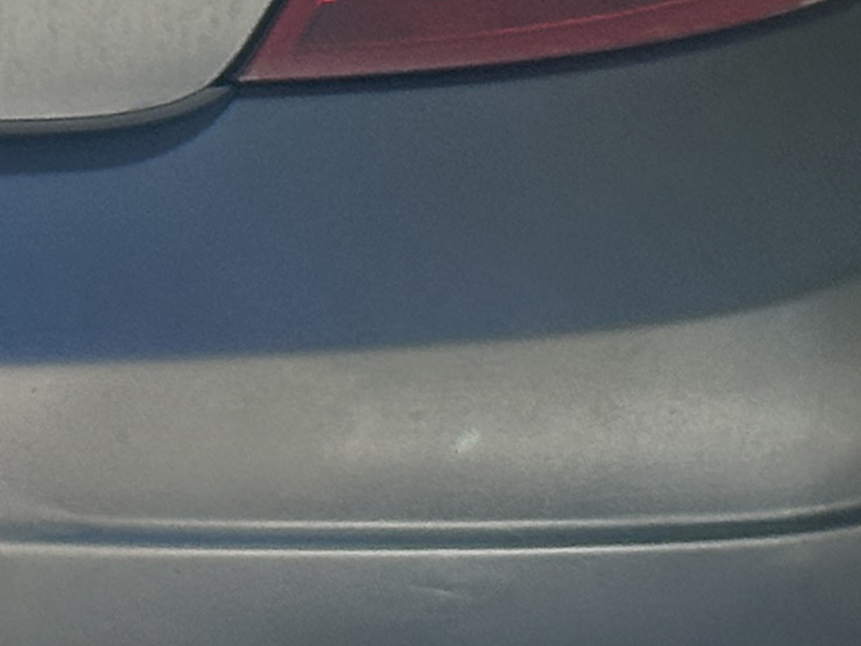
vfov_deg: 5.7
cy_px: -551
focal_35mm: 256
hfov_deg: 7.5
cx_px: -600
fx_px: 6367
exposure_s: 1/2114
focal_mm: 6.86
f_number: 1.78
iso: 64
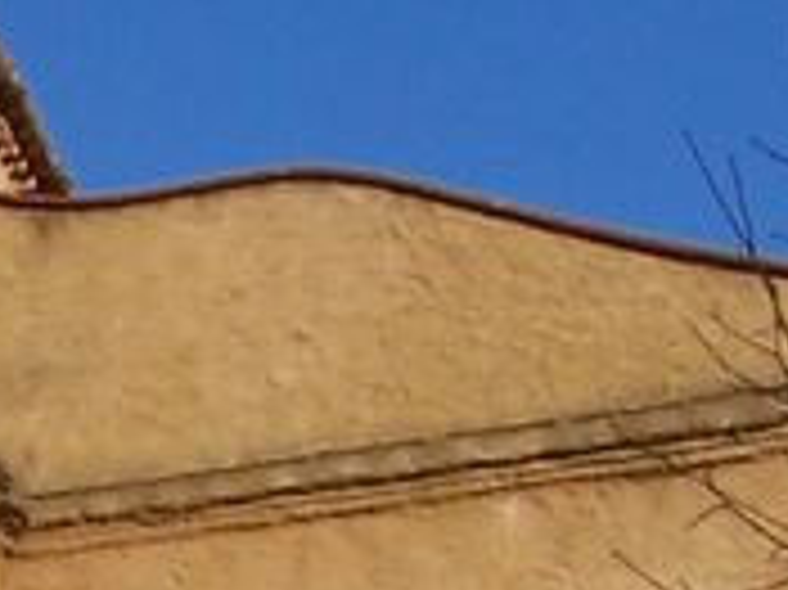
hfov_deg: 8.4
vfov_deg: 6.5
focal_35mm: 222
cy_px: 1139
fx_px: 5050
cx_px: -851
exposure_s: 1/180
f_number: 7.1
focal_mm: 6.3
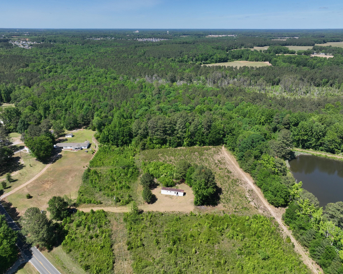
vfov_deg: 54.9
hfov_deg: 66.0
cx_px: 162
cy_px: 133
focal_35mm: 26
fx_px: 264
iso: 100
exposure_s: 1/200
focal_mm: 12.29
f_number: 9
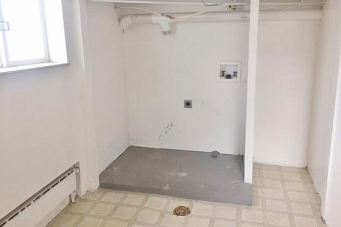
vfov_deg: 42.3
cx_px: 174
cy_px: 102
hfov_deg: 60.3
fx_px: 294
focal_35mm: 31
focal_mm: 4.15
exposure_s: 1/30
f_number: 2.2
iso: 100
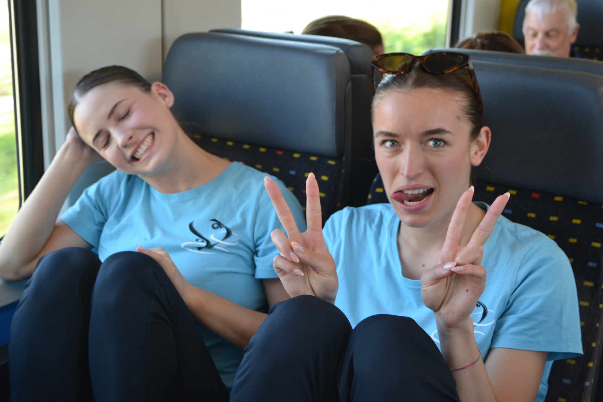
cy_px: 201
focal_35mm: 54
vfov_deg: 25.1
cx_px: 302
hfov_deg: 36.9
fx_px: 904
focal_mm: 36
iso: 450
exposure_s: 1/60
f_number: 5
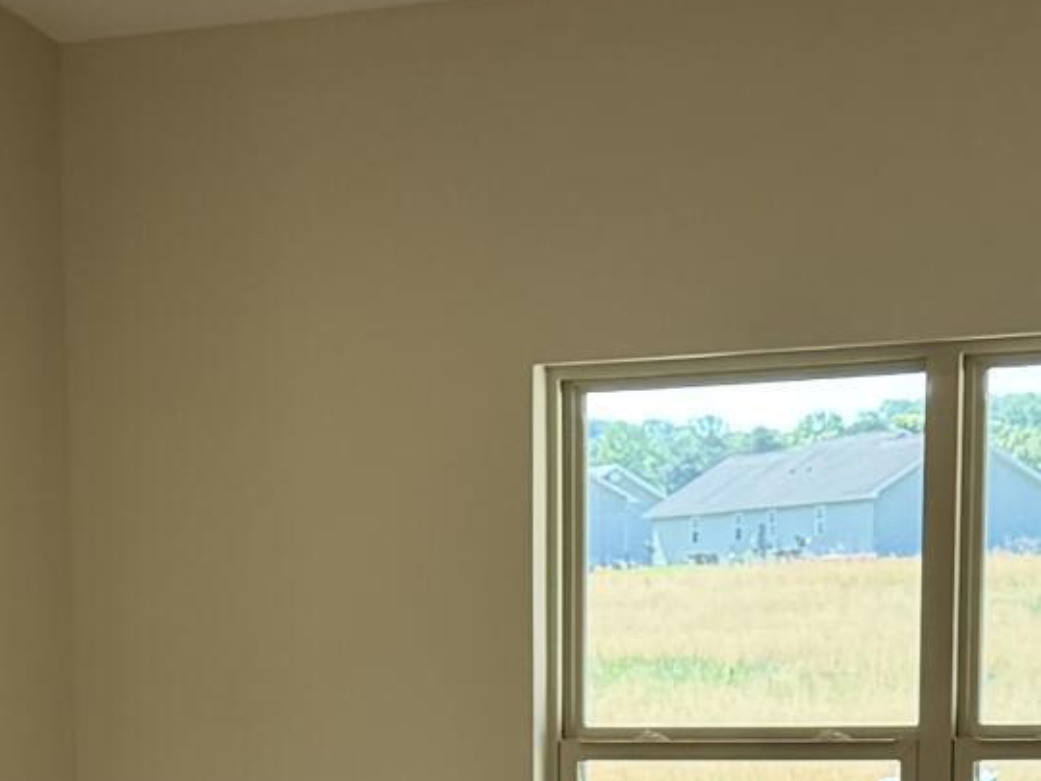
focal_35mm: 133
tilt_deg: -7.5
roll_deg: +2.3
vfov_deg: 10.6
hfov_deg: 14.8
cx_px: 266
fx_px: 4001
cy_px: 1279
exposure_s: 1/209
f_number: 1.78
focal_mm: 6.76
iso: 80
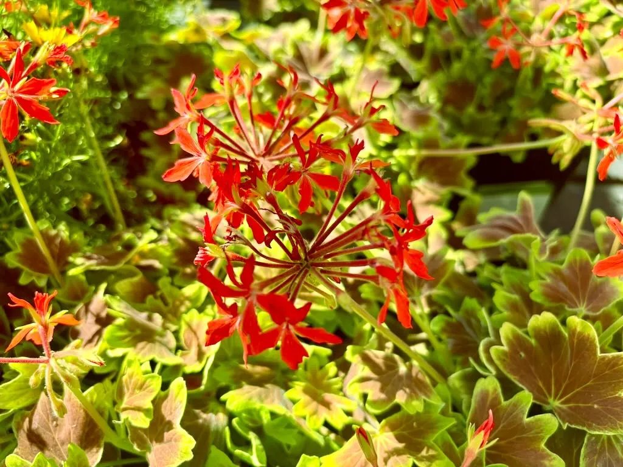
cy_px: 234
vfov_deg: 53.1
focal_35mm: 26
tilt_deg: -48.9
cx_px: 312
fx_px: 468
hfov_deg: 67.3
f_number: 1.6
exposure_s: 1/662
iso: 50
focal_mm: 5.96
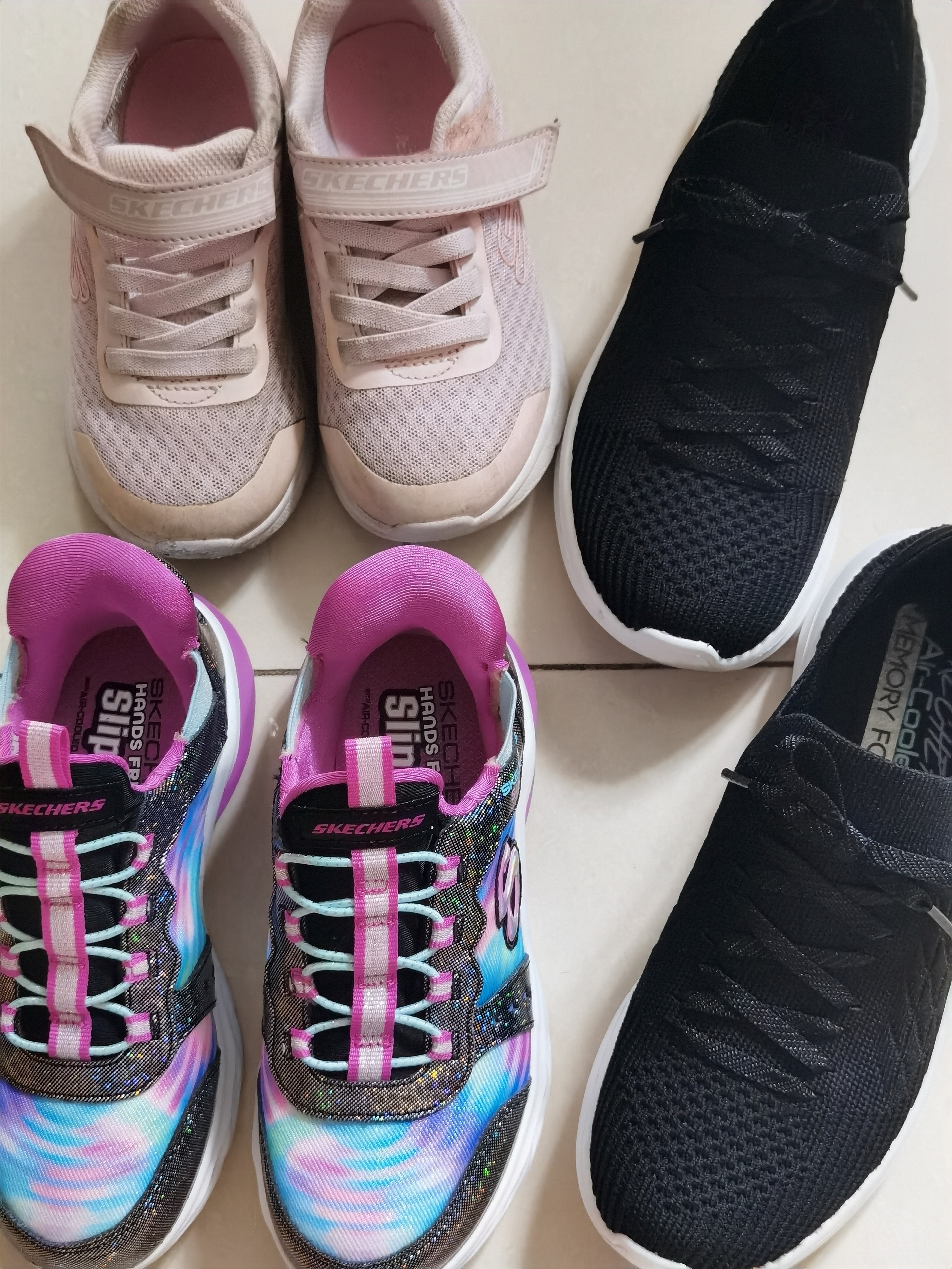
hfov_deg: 28.0
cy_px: 634
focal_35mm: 52
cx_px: 476
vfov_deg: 36.8
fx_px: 1907
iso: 500
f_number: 1.9
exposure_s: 1/33.3
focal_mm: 6.71
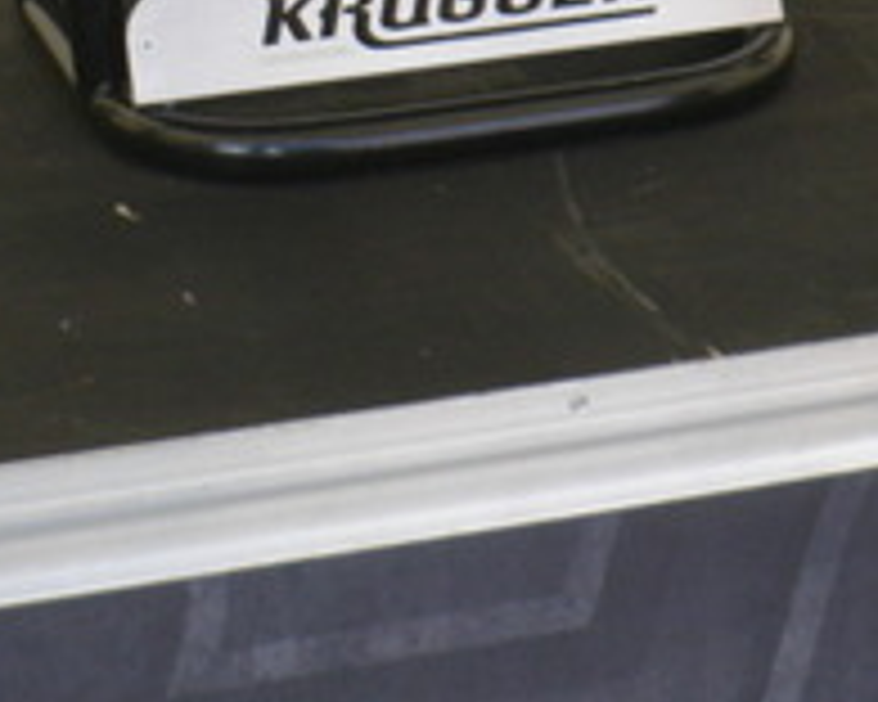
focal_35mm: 140
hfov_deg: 13.7
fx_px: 3638
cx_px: 239
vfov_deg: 10.6
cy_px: -392
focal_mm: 6.2
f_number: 3.8
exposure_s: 1/125
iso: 64
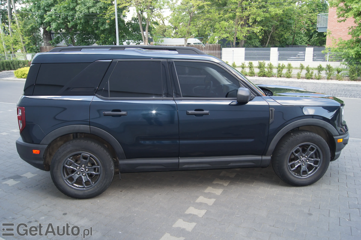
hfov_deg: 62.0
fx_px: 301
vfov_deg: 43.6
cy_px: 120
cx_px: 180
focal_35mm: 30
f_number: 4.5
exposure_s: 1/80
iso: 100
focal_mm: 20
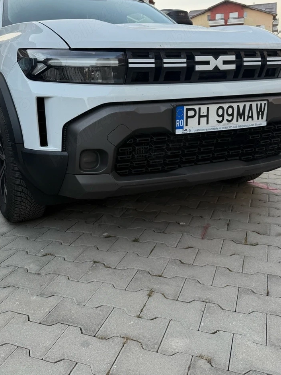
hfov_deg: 41.6
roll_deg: +1.3
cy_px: 146
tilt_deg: -9.8
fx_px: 368
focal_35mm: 34
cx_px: 117
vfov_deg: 53.5
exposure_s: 1/243
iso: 64
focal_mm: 6.76
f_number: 1.78
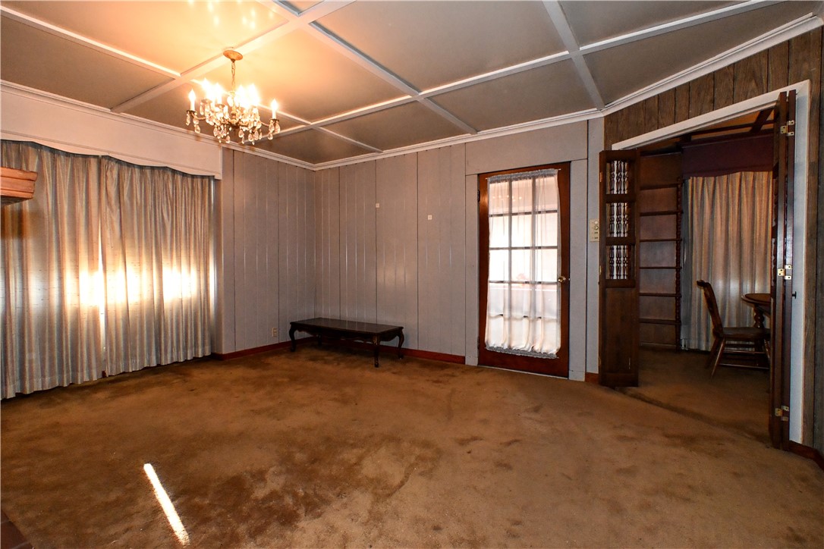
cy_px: 274
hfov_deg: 90.0
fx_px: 412
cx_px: 412
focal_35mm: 18
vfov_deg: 67.4
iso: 7200
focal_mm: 12
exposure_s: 1/160
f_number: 8
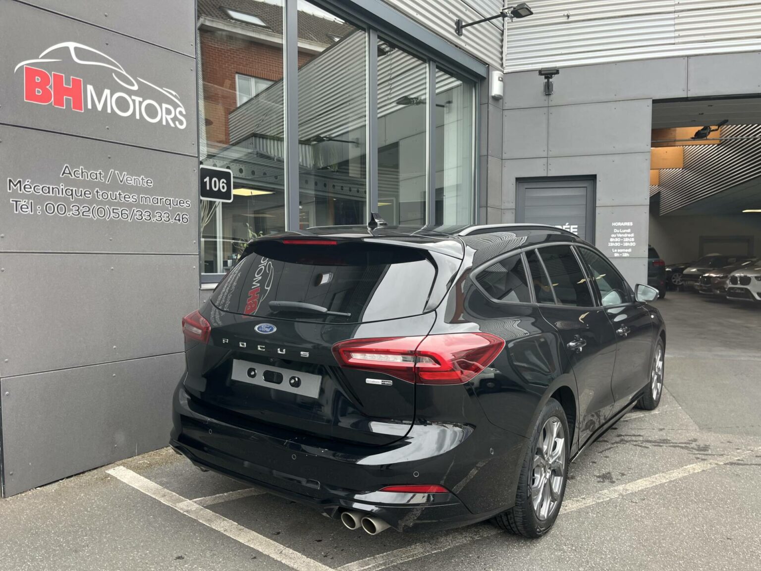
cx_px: 380
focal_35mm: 26
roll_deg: +0.0
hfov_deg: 67.3
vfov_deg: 53.1
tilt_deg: -2.8
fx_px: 572
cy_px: 286
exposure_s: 1/400
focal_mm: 5.1
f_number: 1.6
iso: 50
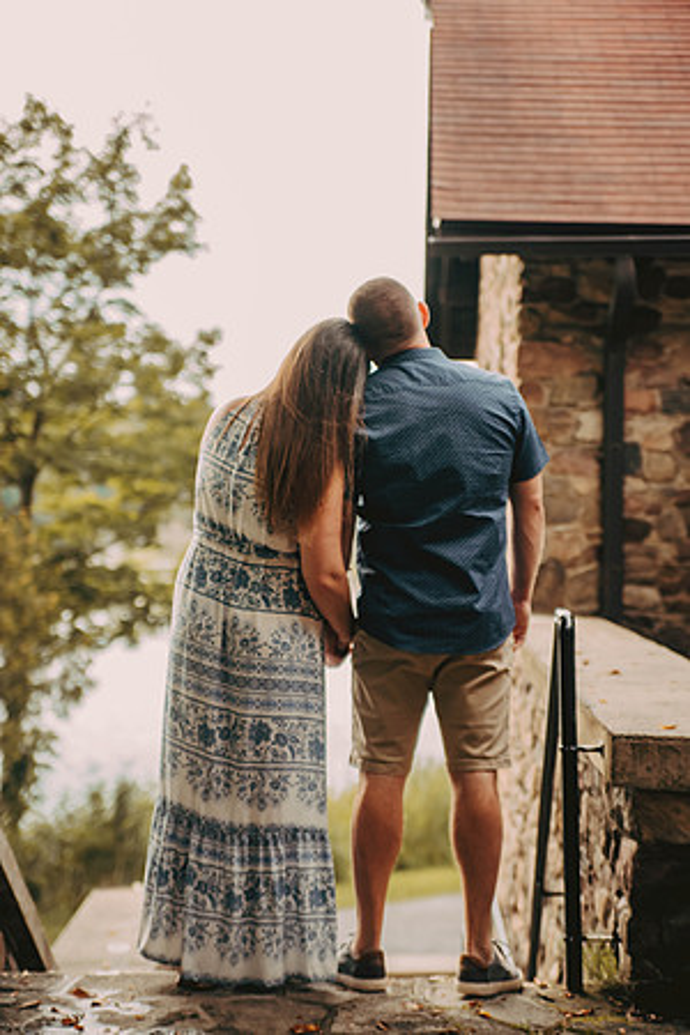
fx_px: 2070
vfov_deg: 28.1
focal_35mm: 72
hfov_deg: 18.9
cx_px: 345
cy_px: 518
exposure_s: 1/320
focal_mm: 72
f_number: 2.8
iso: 640
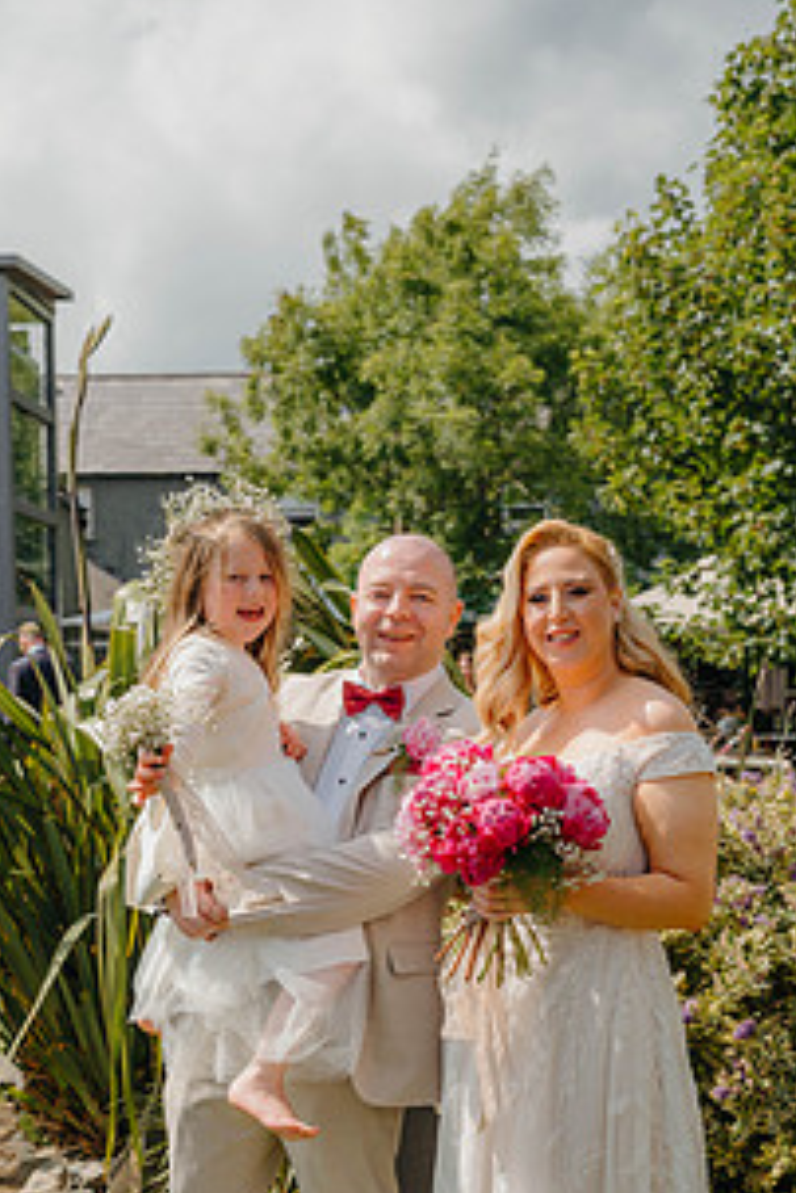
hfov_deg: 26.0
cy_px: 835
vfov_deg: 37.6
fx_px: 1725
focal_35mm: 52
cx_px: 418
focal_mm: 35
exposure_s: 1/800
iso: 100
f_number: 4
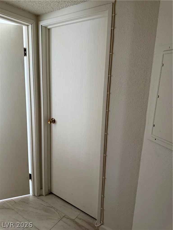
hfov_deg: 56.8
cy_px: 115
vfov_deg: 71.6
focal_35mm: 24
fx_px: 160
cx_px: 86
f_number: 1.78
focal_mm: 6.76
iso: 250
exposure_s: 1/60
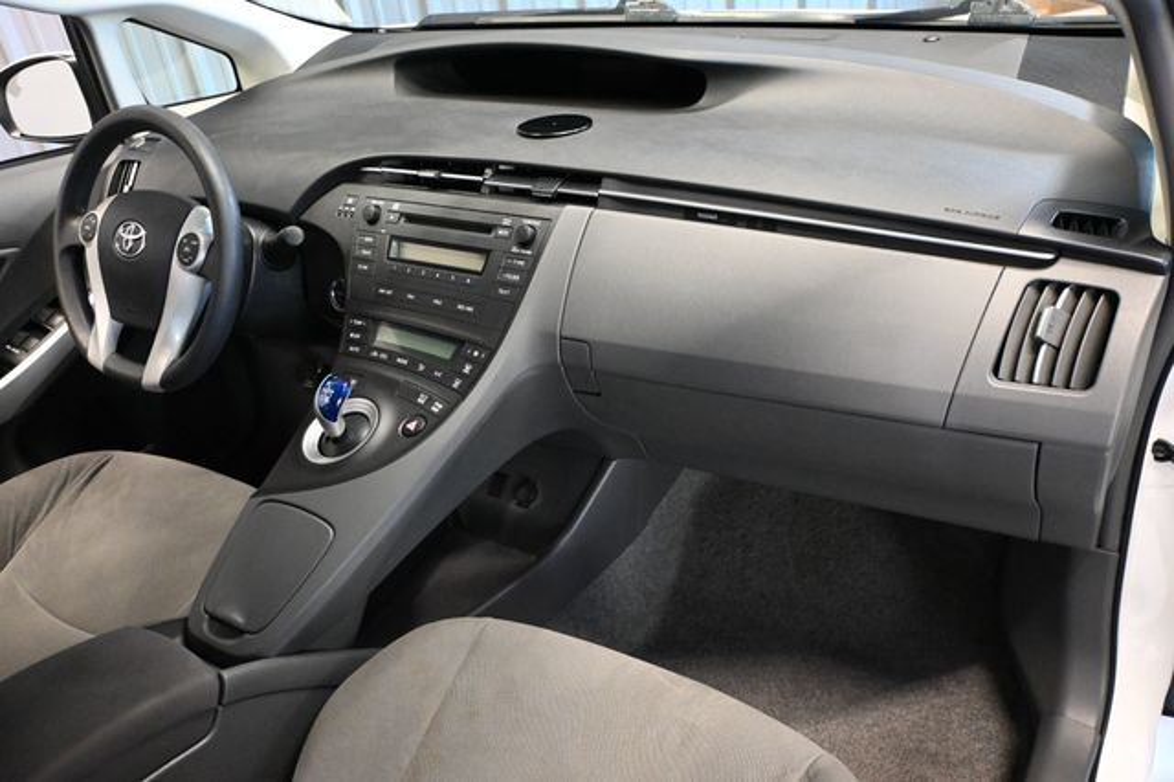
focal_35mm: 29
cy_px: 391
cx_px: 587
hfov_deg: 63.2
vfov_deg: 44.6
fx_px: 953
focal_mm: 19.5
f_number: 3.8
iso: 4500
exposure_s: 1/60
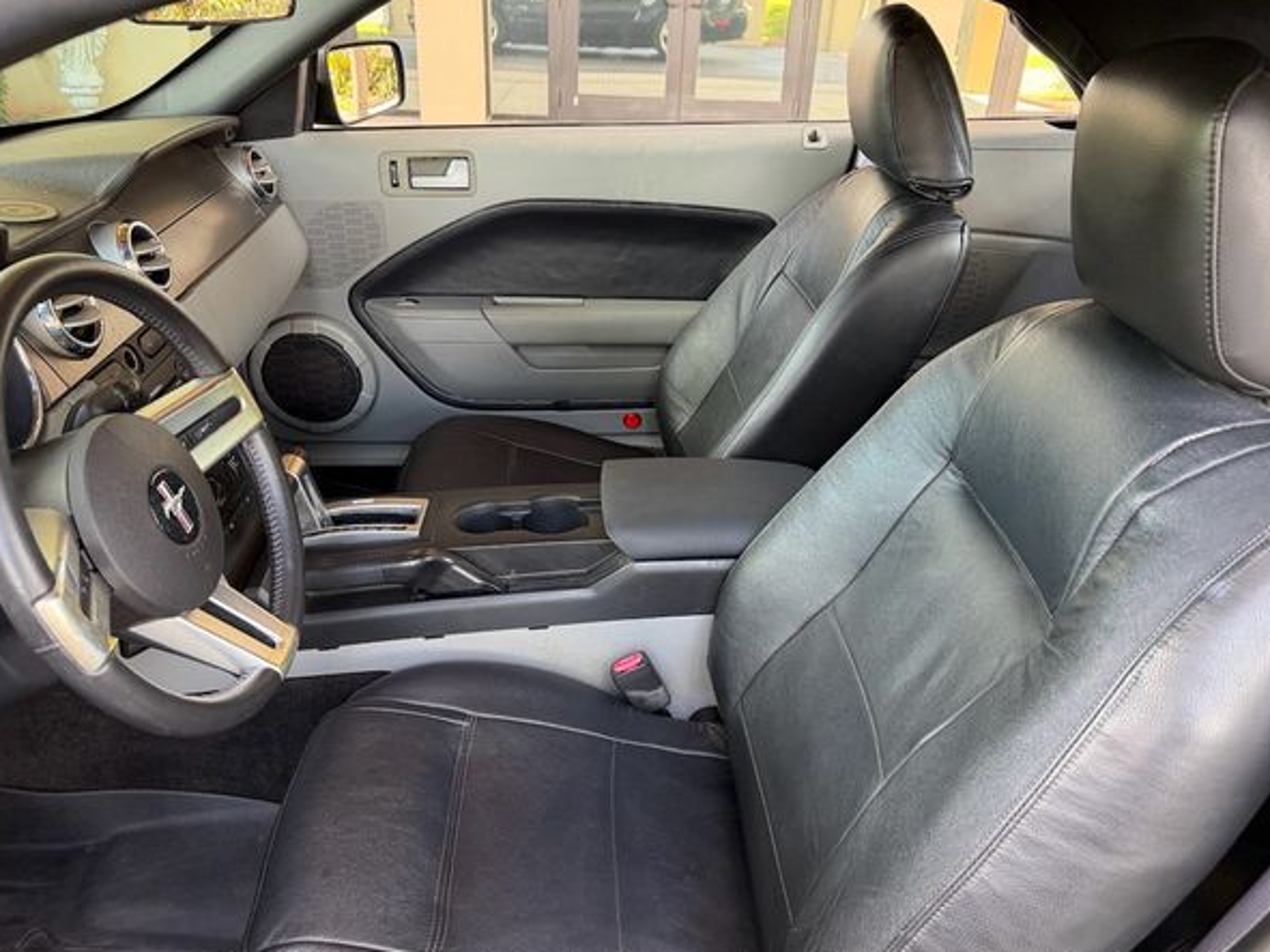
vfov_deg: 53.0
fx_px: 954
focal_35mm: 26
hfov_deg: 67.3
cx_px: 632
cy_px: 501
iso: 200
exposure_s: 1/130
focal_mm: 6.76
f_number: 1.78
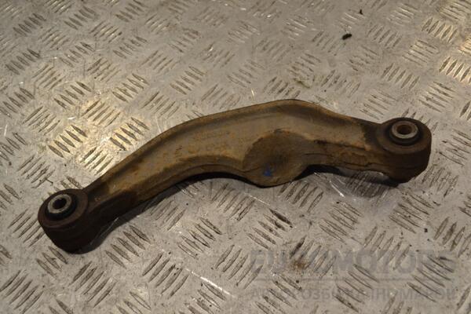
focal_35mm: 39
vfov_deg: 34.2
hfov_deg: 49.6
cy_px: 157
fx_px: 510
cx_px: 236
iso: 250
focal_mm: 26
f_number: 5.6
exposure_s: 1/125
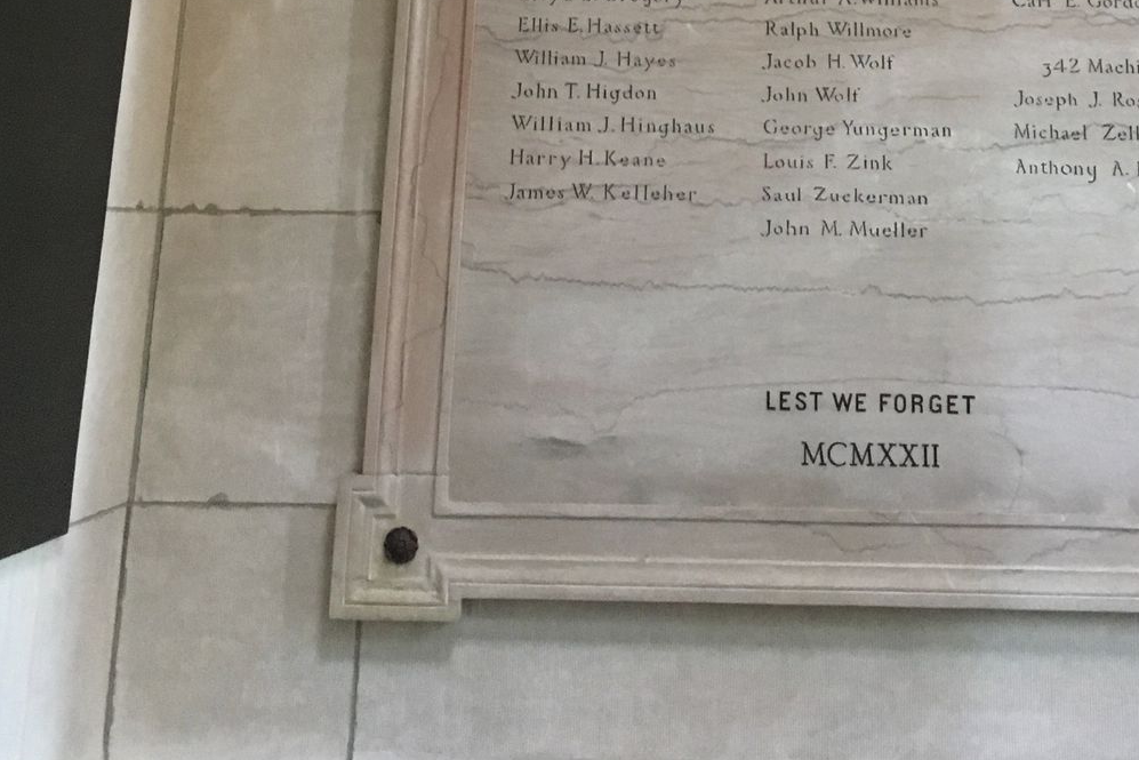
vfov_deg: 19.4
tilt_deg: +17.0
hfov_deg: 32.6
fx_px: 1930
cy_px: -382
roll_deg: -2.1
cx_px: 770
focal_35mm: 61
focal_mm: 4.15
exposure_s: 1/30
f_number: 2.2
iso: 125
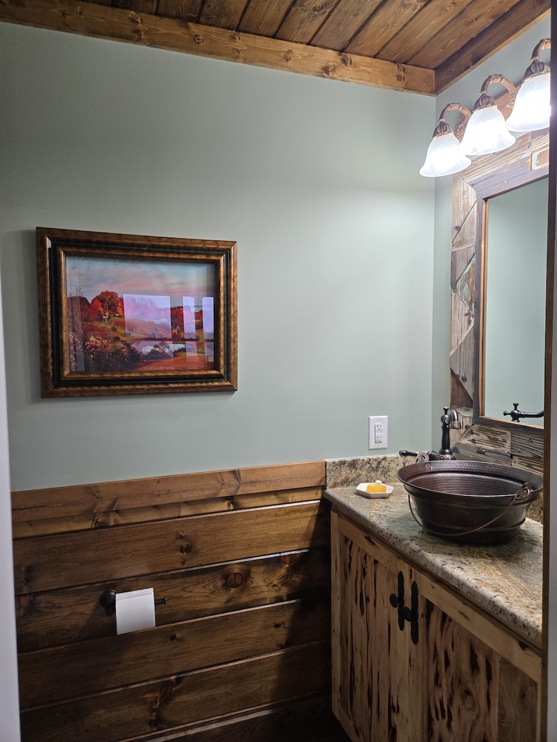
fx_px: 493
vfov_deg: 73.9
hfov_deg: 58.9
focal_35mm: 23
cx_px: 278
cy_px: 371
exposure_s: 1/120
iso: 100
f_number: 1.8
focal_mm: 5.4
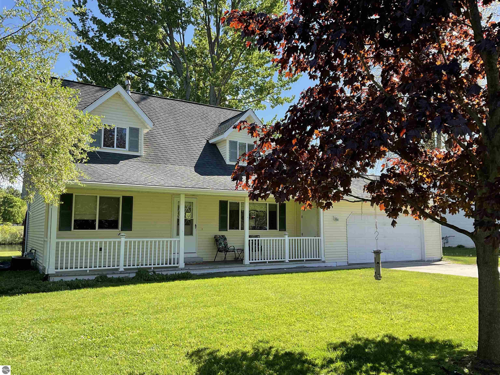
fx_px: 419
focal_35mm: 29
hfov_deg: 61.7
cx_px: 250
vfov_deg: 48.2
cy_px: 188
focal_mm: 3
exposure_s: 1/599
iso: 16
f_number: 1.8
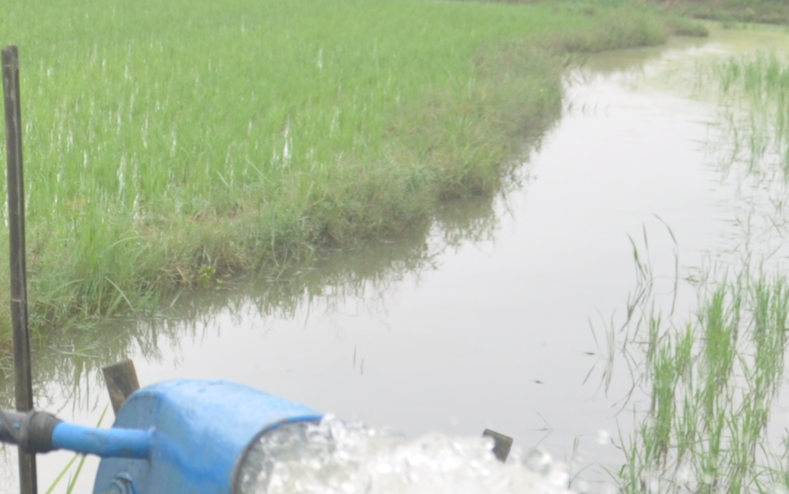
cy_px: 103
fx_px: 2344
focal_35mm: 109
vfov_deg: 12.0
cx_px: -38
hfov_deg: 18.5
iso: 200
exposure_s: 1/500
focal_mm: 18
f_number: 4
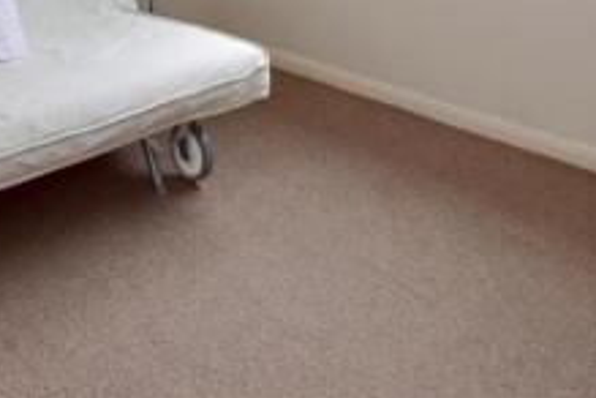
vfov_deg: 23.8
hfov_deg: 42.3
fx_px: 745
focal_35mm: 45
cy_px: -195
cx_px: 152
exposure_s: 1/60
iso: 400
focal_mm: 10
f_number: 11
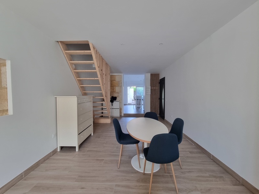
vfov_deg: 89.9
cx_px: 130
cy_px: 97
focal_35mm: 13
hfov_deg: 106.2
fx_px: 97
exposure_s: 1/50
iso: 200
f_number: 2.2
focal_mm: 2.2
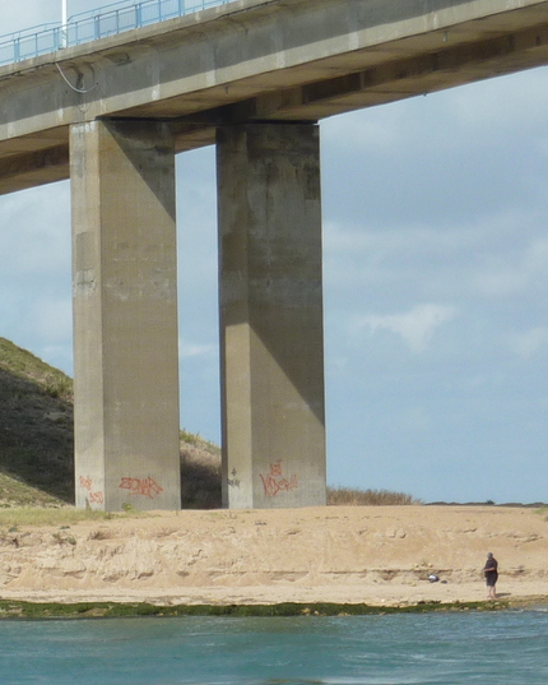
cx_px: -328
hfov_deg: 5.5
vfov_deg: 6.9
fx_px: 5653
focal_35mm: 279
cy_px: 444
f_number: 5.6
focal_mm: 15.8
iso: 80
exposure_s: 1/640
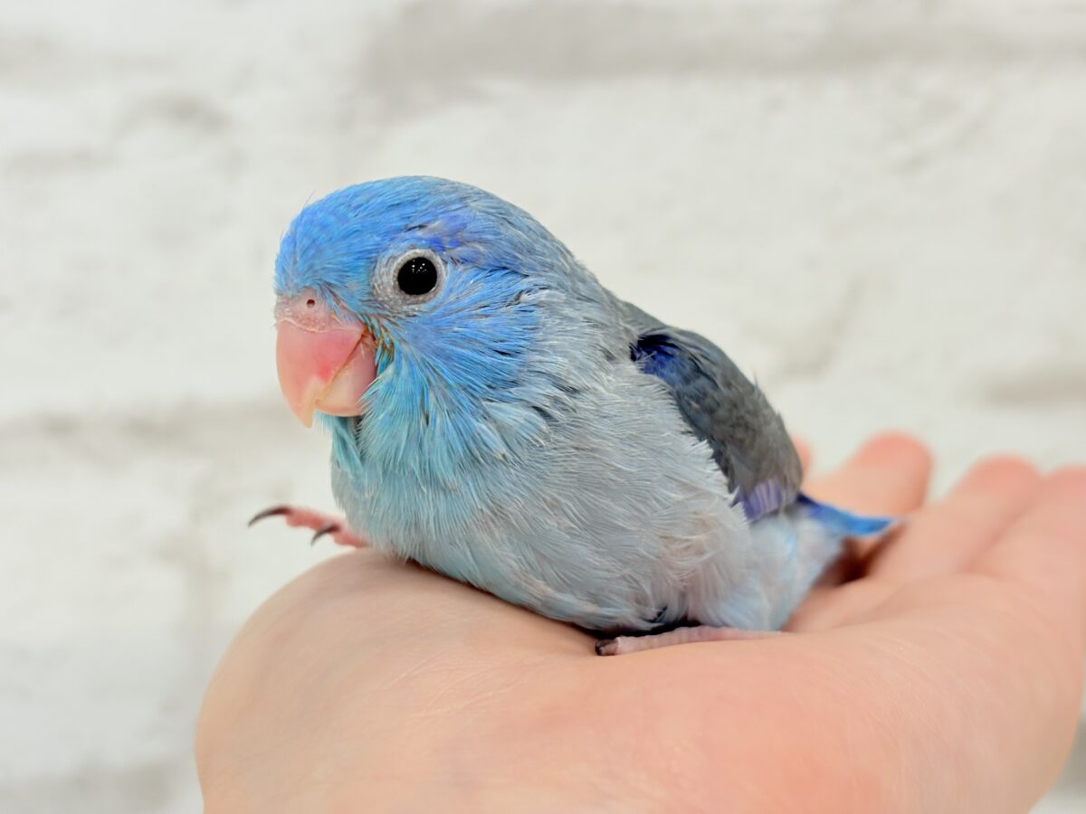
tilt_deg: -3.9
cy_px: 407
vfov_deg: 28.0
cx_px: 543
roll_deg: +2.2
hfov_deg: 36.8
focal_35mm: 52
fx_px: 1631
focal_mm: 5.96
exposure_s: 1/100
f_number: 1.6
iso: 80
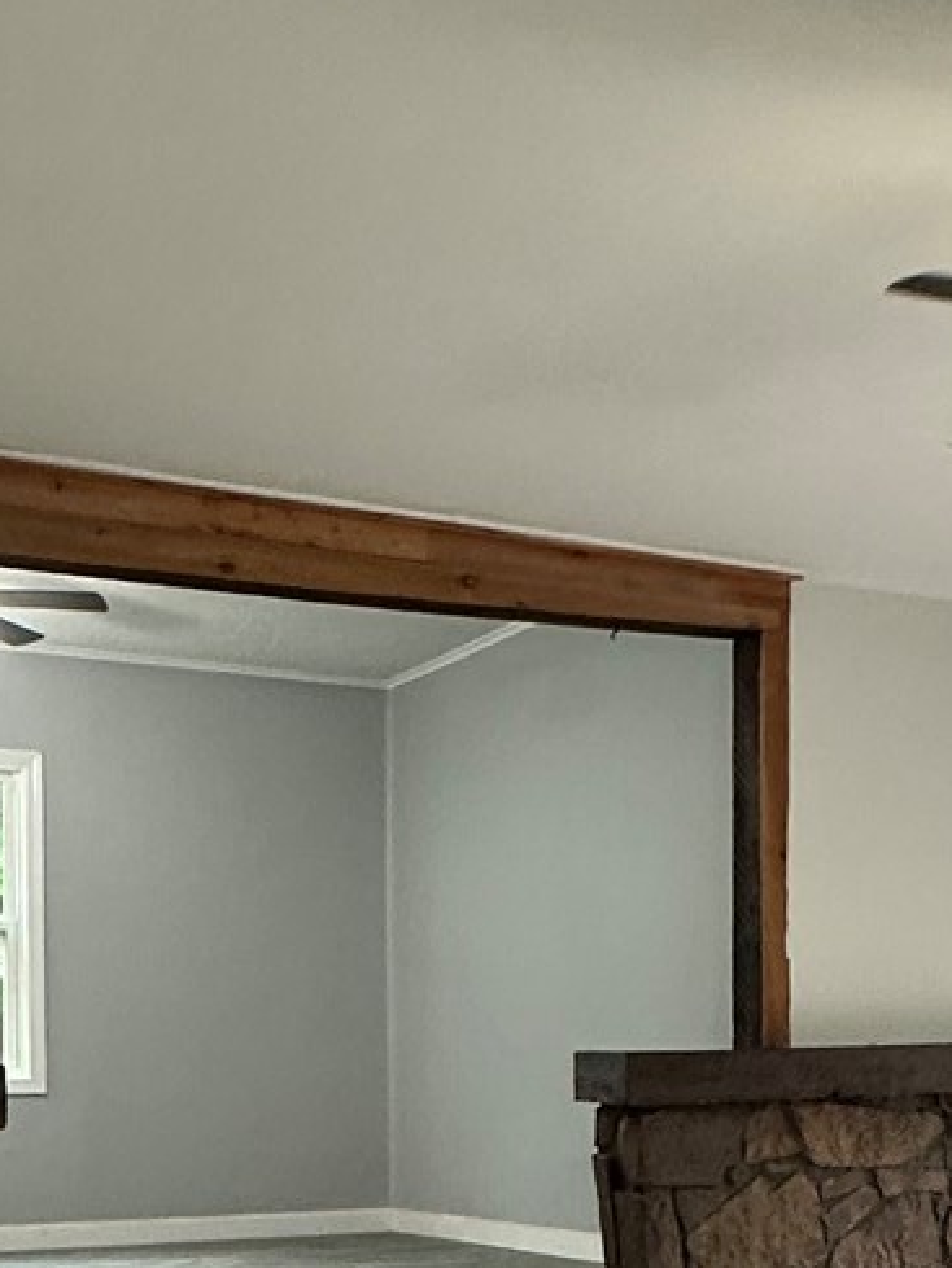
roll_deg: -0.8
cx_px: 815
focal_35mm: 55
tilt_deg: -0.7
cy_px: 1092
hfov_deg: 25.9
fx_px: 2016
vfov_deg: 33.4
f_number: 2.2
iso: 320
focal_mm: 2.22
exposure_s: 1/120
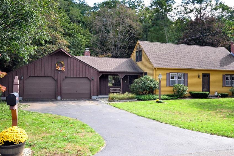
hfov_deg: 53.1
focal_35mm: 36
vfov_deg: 36.8
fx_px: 234
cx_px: 128
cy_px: 76
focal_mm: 20
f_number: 6.3
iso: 640
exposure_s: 1/320
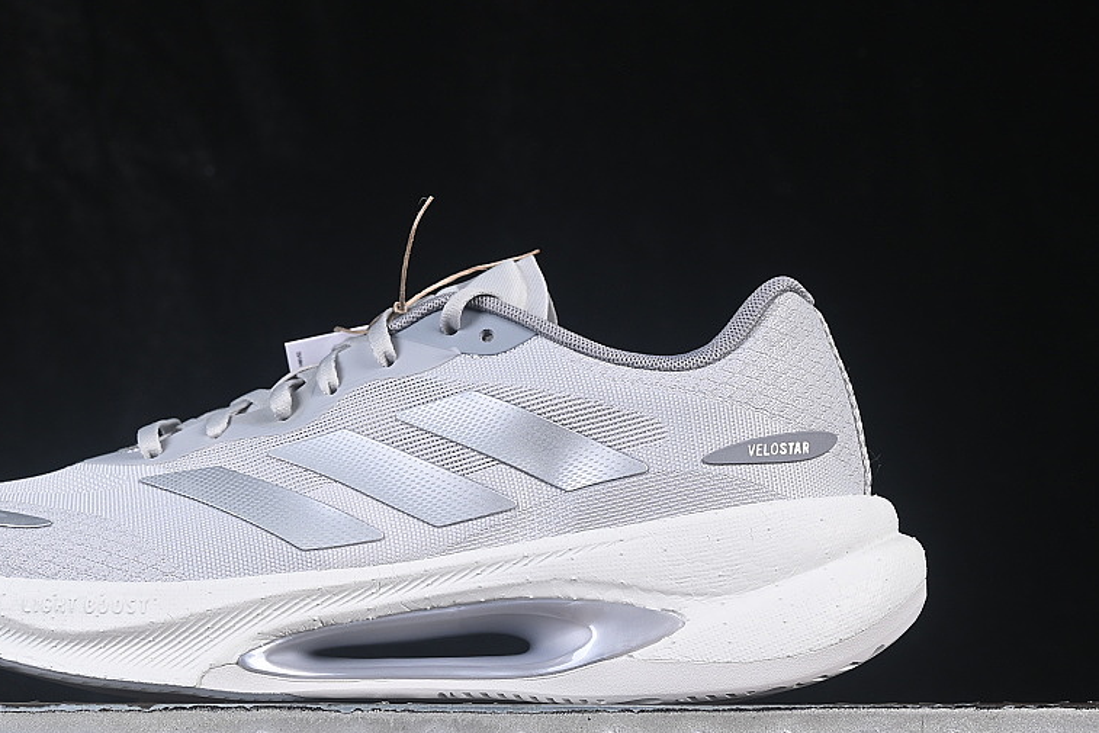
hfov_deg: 19.0
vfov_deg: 12.8
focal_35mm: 107
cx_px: 369
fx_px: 3267
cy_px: 377
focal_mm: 50
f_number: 8
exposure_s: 1/80
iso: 160
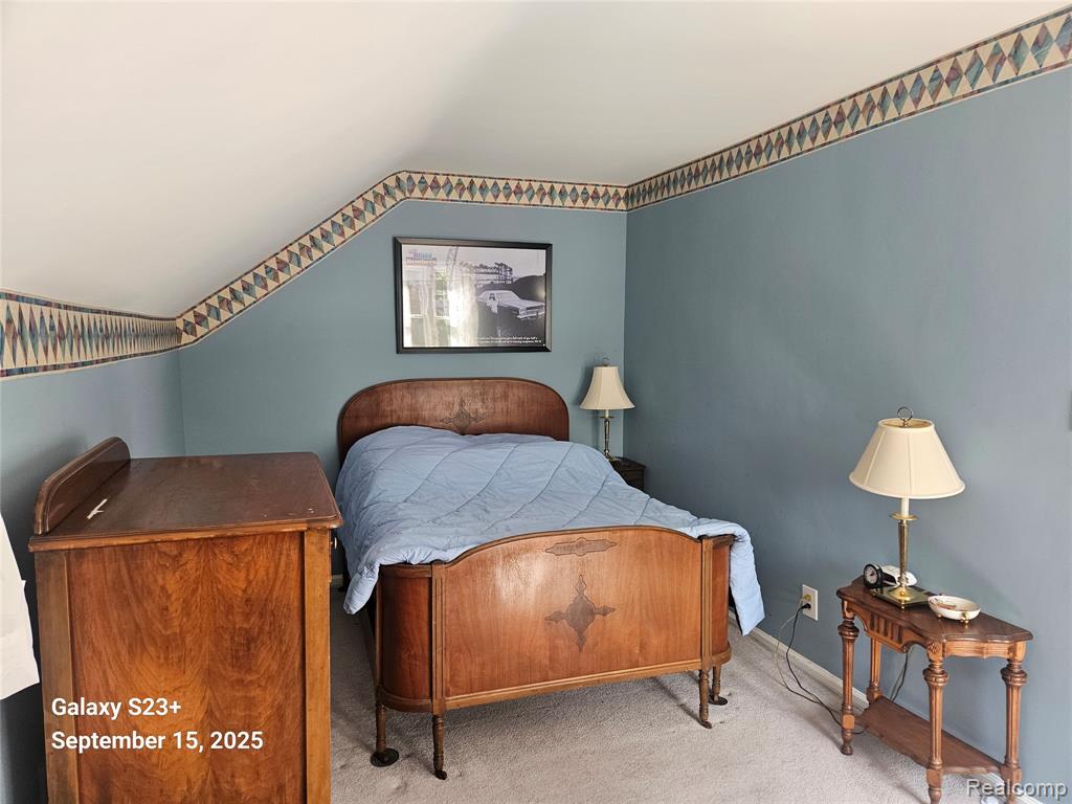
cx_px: 536
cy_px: 402
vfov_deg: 58.9
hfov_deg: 73.9
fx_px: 712
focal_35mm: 23
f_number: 1.8
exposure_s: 1/207
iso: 200
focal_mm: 5.4
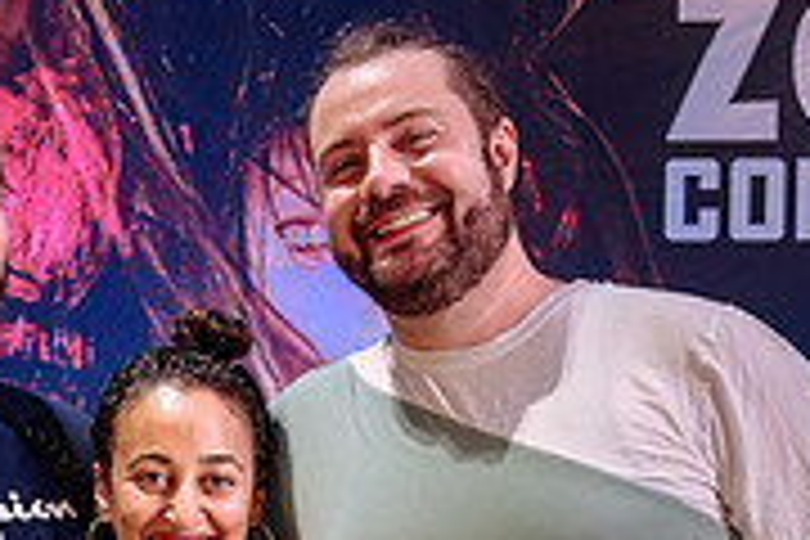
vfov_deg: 12.5
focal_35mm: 107
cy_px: 659
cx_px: 302
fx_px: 2407
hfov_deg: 19.1
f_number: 3.2
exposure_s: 1/60
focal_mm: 32
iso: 640
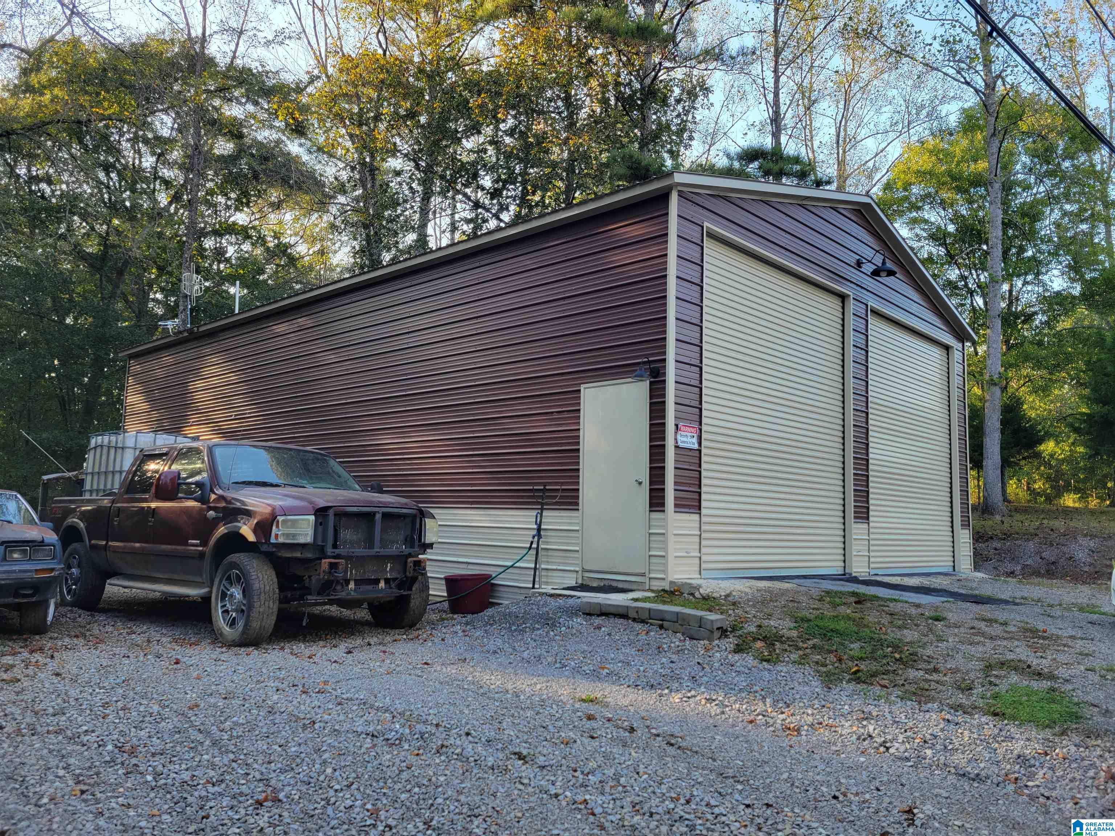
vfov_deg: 53.1
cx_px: 558
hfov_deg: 67.3
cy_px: 418
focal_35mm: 26
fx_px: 837
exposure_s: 1/226
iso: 40
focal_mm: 5.4
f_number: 1.8
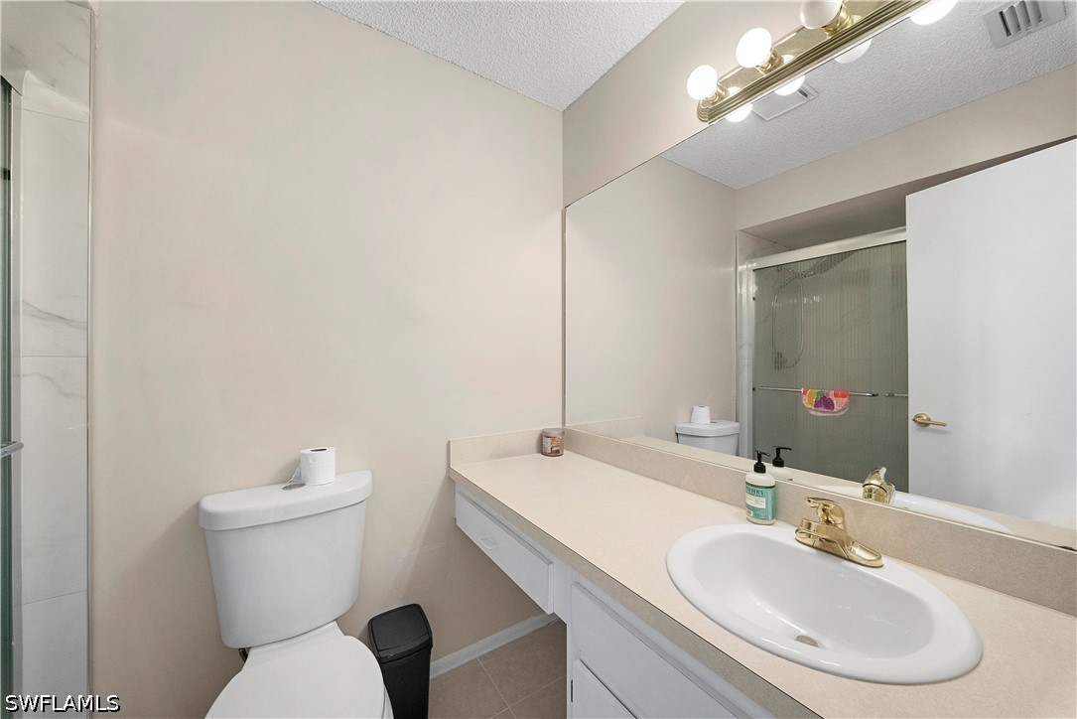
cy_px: 360
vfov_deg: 90.0
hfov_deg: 112.6
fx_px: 359
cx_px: 538
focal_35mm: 12
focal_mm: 12
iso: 2000
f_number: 11
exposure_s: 1/10
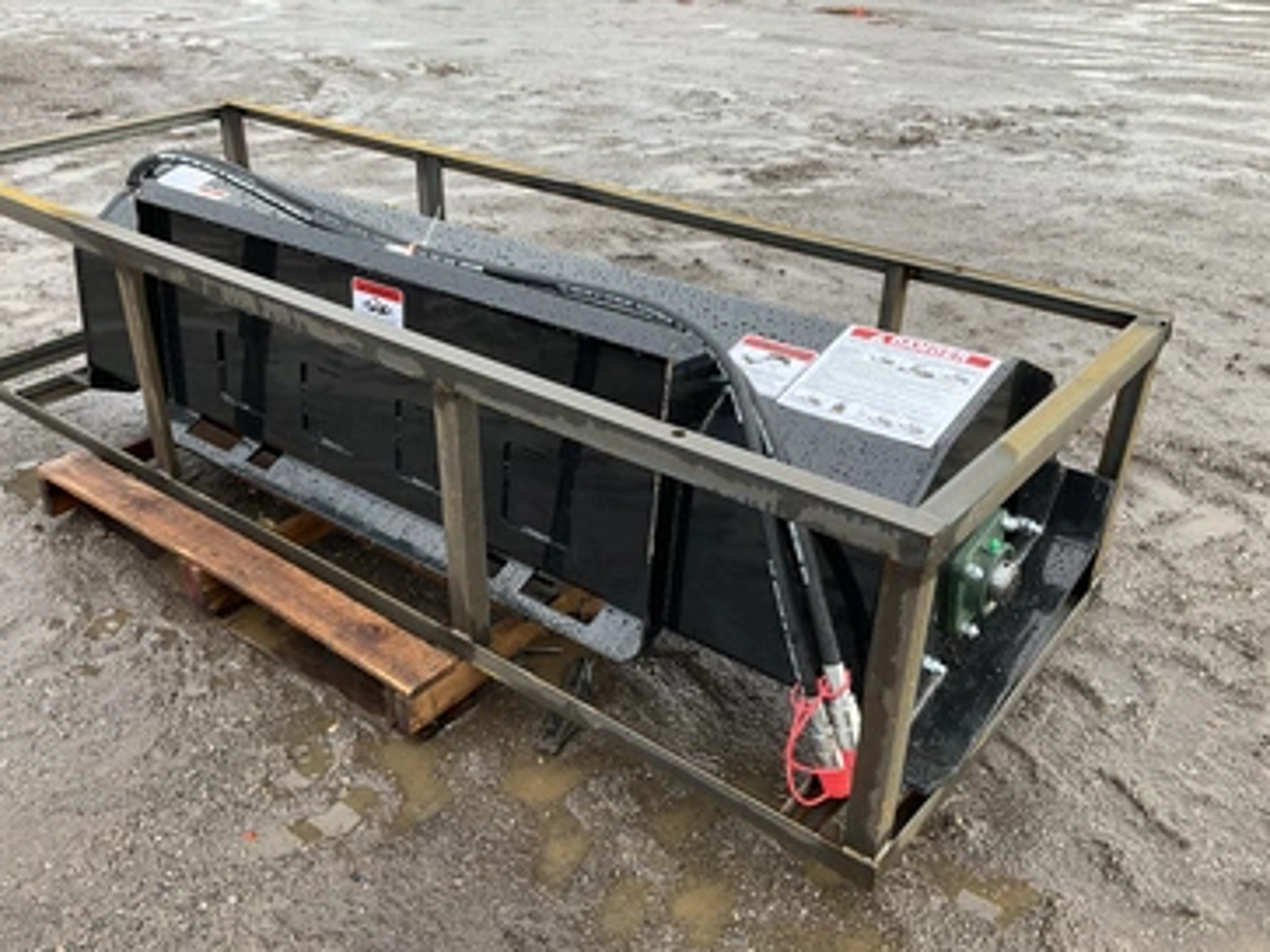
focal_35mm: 32
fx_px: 1174
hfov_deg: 56.7
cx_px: 577
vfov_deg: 44.1
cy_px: 483
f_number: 1.8
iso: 25
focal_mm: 3
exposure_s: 1/140
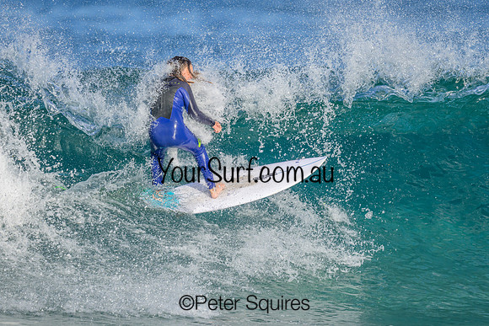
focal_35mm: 1010
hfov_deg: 2.0
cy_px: 197
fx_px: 13716
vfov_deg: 1.4
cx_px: 273
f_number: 6.3
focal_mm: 800
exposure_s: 1/2000
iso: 450
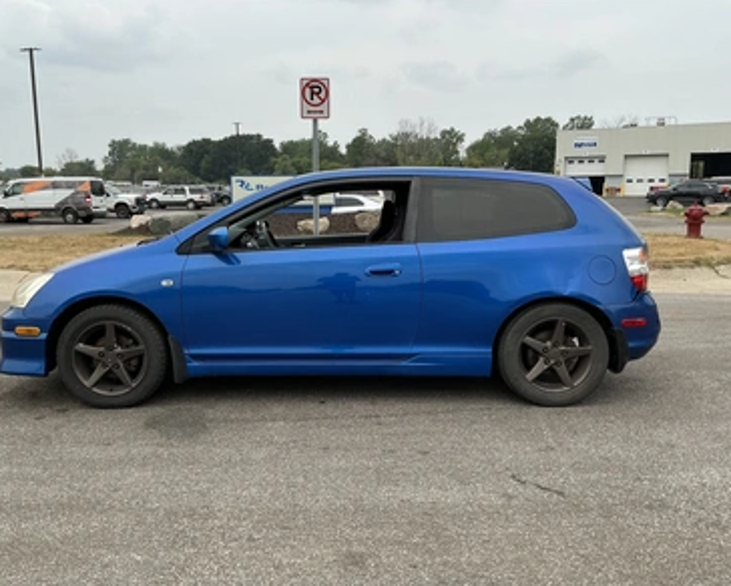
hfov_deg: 58.6
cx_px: 331
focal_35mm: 30
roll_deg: -0.2
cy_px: 297
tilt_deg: -5.2
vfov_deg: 48.6
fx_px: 650
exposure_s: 1/1144
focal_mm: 3
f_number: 1.8
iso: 25
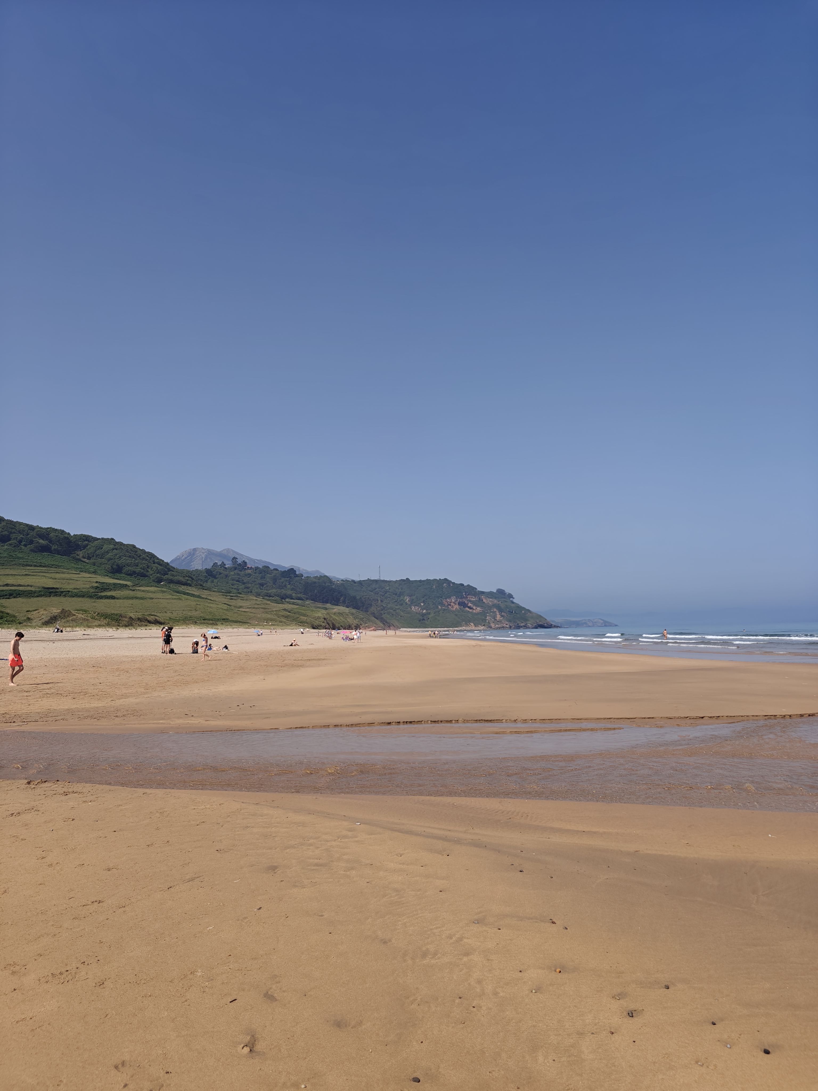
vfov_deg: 73.9
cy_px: 546
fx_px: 725
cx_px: 409
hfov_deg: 58.9
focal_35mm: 23
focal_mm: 6.06
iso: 50
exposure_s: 1/2689
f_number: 1.6
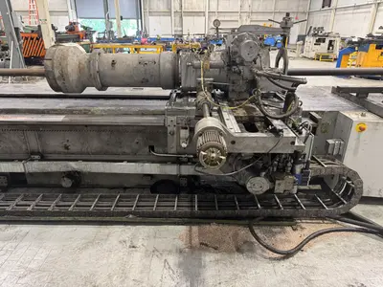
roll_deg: -1.1
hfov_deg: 71.6
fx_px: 266
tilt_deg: -24.6
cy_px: 144
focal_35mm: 24
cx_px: 192
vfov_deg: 56.8
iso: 500
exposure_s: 1/60
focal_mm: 6.76
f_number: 1.78
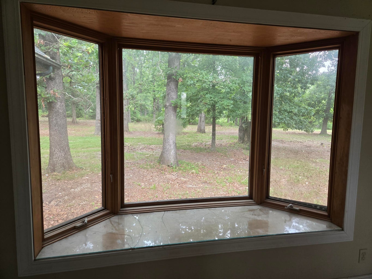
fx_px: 247
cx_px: 186
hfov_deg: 73.9
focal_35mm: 23
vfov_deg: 58.9
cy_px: 140
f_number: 1.8
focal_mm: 5.4
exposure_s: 1/180
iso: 125
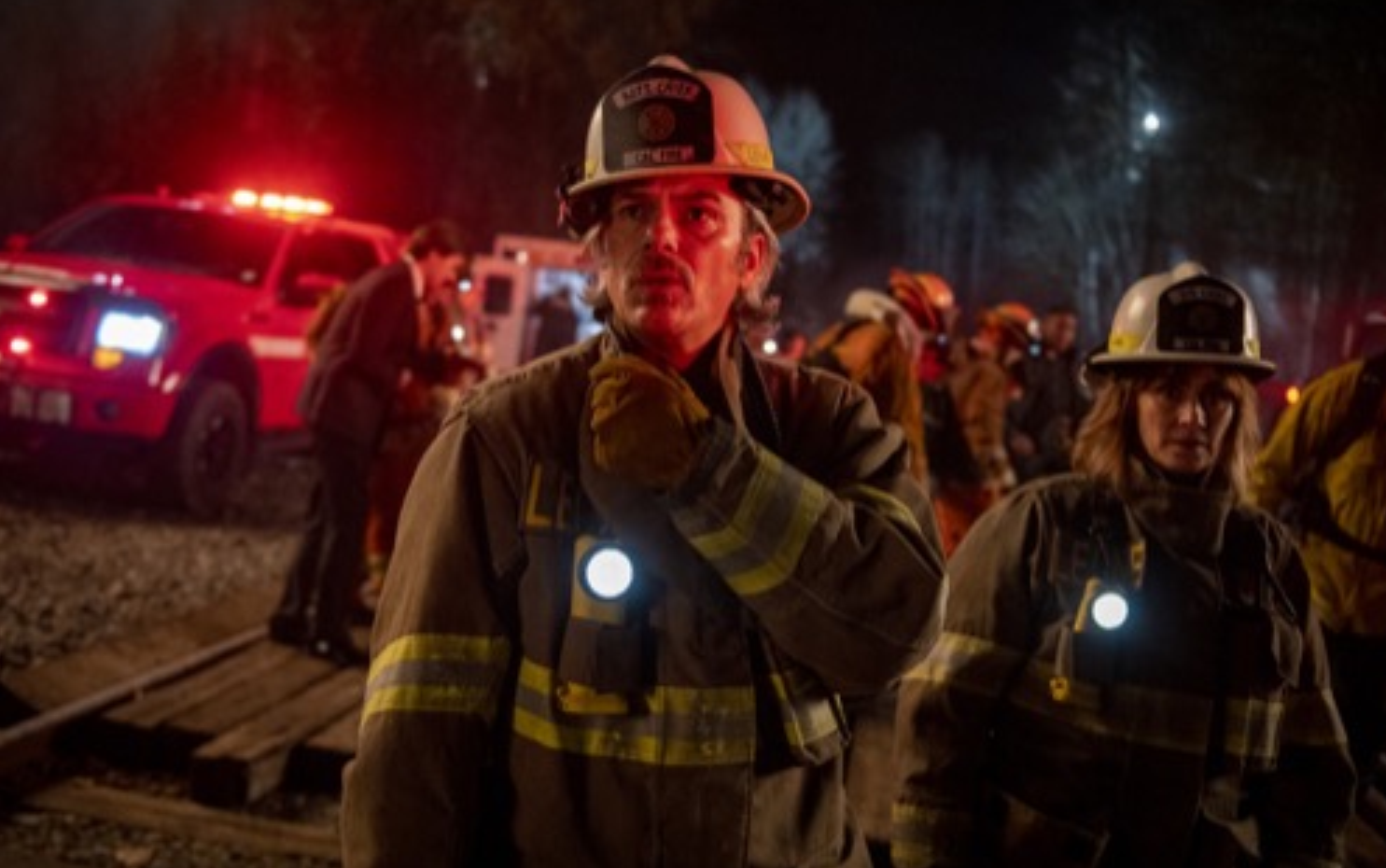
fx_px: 1398
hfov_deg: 52.7
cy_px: 426
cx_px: 694
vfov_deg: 34.5
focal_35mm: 37
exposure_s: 1/125
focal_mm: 36
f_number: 2.8
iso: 6400
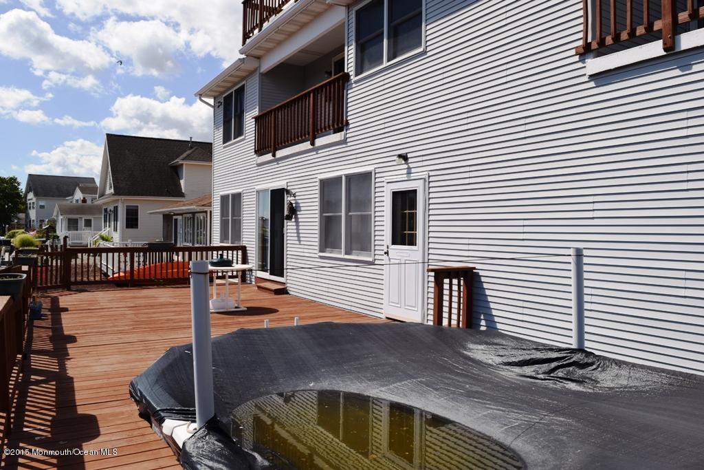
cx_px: 352
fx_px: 528
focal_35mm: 27
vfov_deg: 47.9
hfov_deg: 67.4
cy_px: 235
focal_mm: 18
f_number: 14
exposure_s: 1/200
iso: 100
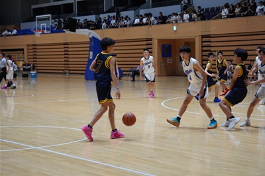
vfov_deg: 16.5
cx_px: 132
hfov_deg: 24.6
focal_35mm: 82
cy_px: 88
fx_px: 607
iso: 1600
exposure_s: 1/160
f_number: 4.5
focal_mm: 55
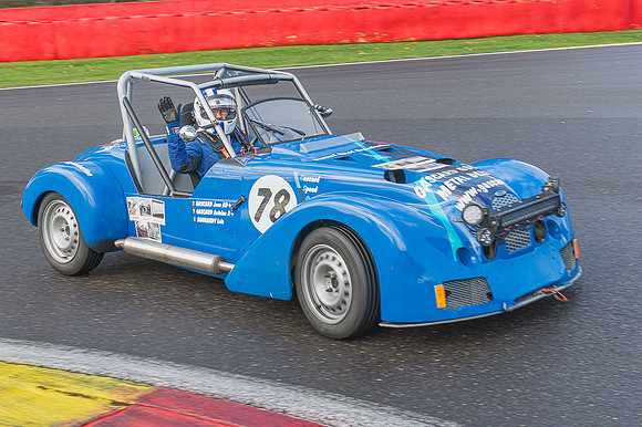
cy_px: 212
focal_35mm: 61
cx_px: 432
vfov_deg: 22.3
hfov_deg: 32.7
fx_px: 1085
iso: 280
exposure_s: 1/250
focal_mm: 45
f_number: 5.6
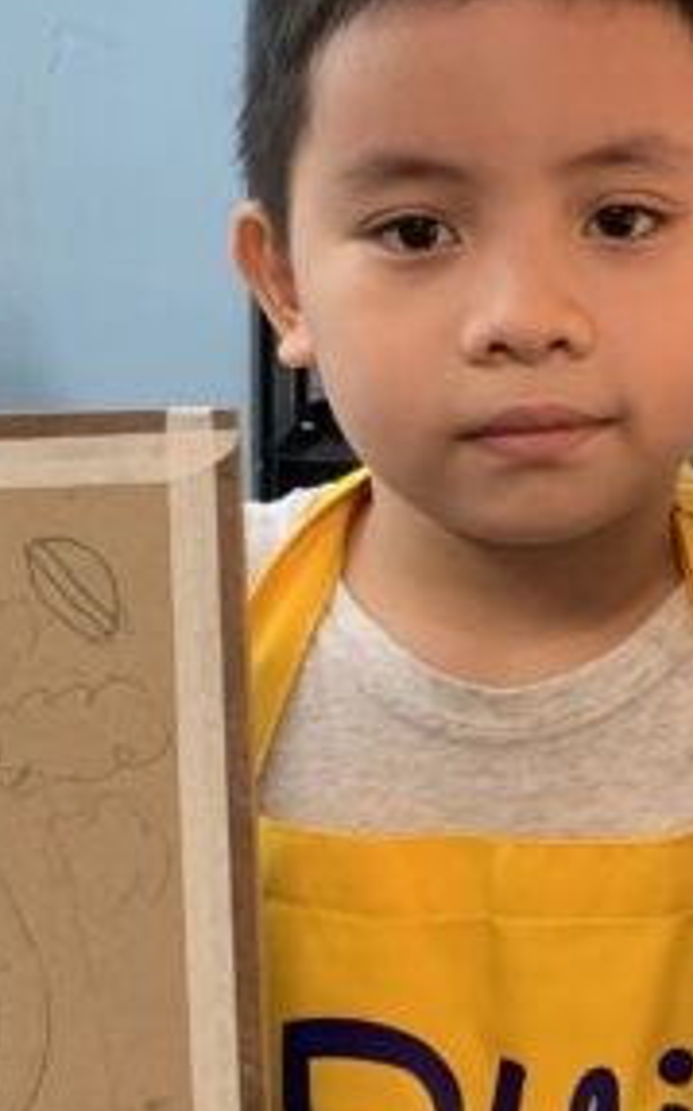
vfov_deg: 21.6
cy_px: 368
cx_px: 534
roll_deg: -0.2
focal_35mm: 96
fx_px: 2905
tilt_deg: -10.9
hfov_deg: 13.5
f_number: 1.8
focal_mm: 4.25
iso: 80
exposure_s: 1/100
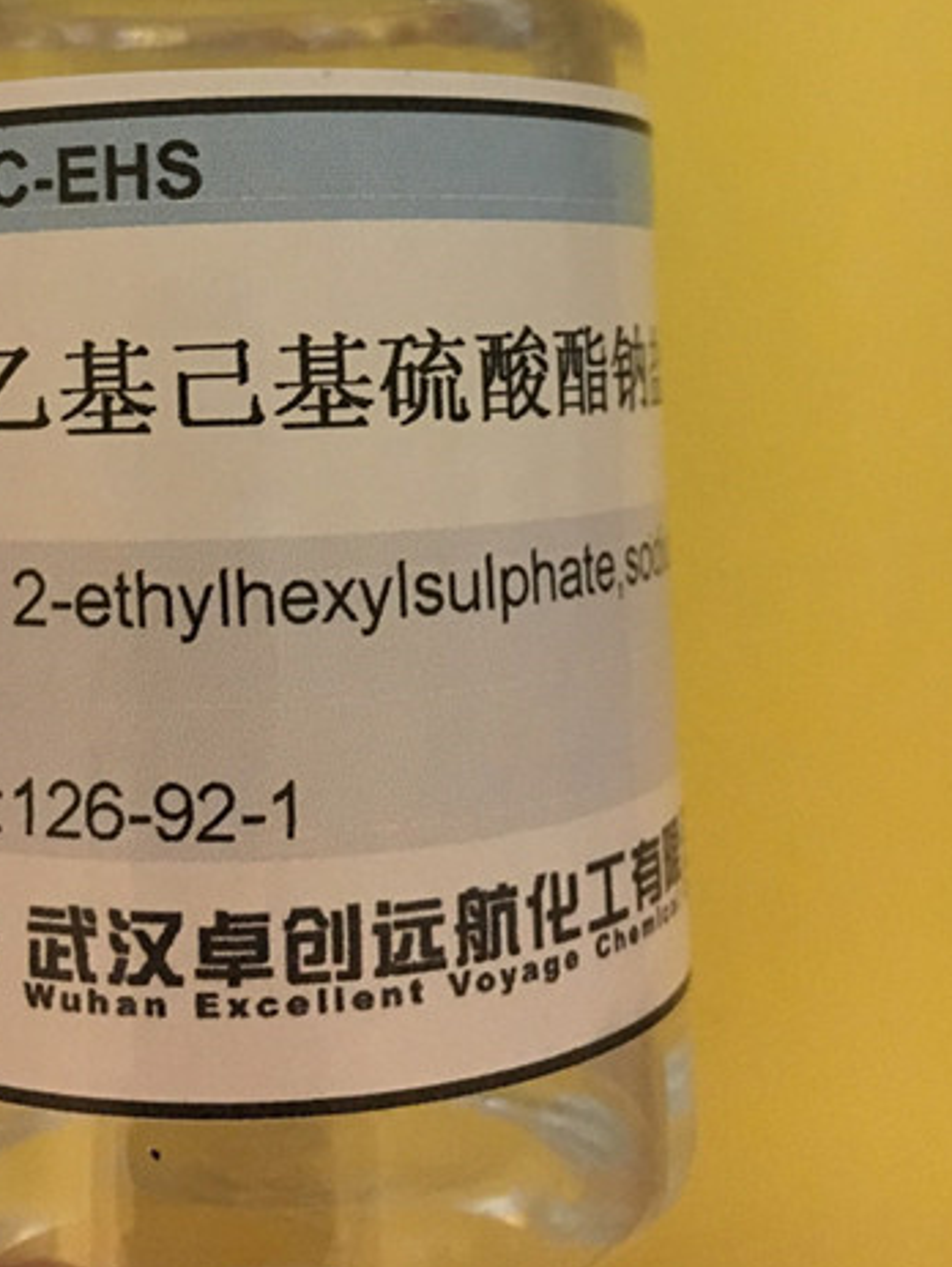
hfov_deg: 28.8
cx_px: 254
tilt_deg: -84.5
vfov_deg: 36.5
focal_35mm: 50
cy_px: 209
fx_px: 1831
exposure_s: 1/17
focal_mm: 4.15
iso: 250
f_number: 2.2
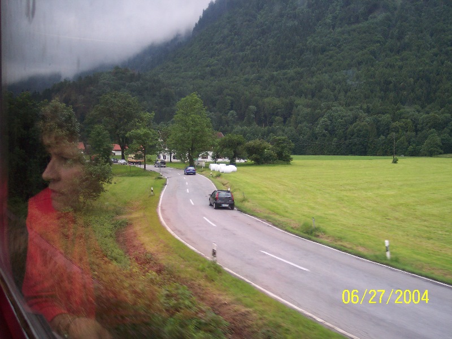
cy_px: 170
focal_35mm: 38
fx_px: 496
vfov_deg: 37.7
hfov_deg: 49.0
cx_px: 226
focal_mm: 8
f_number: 2.8
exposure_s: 1/250
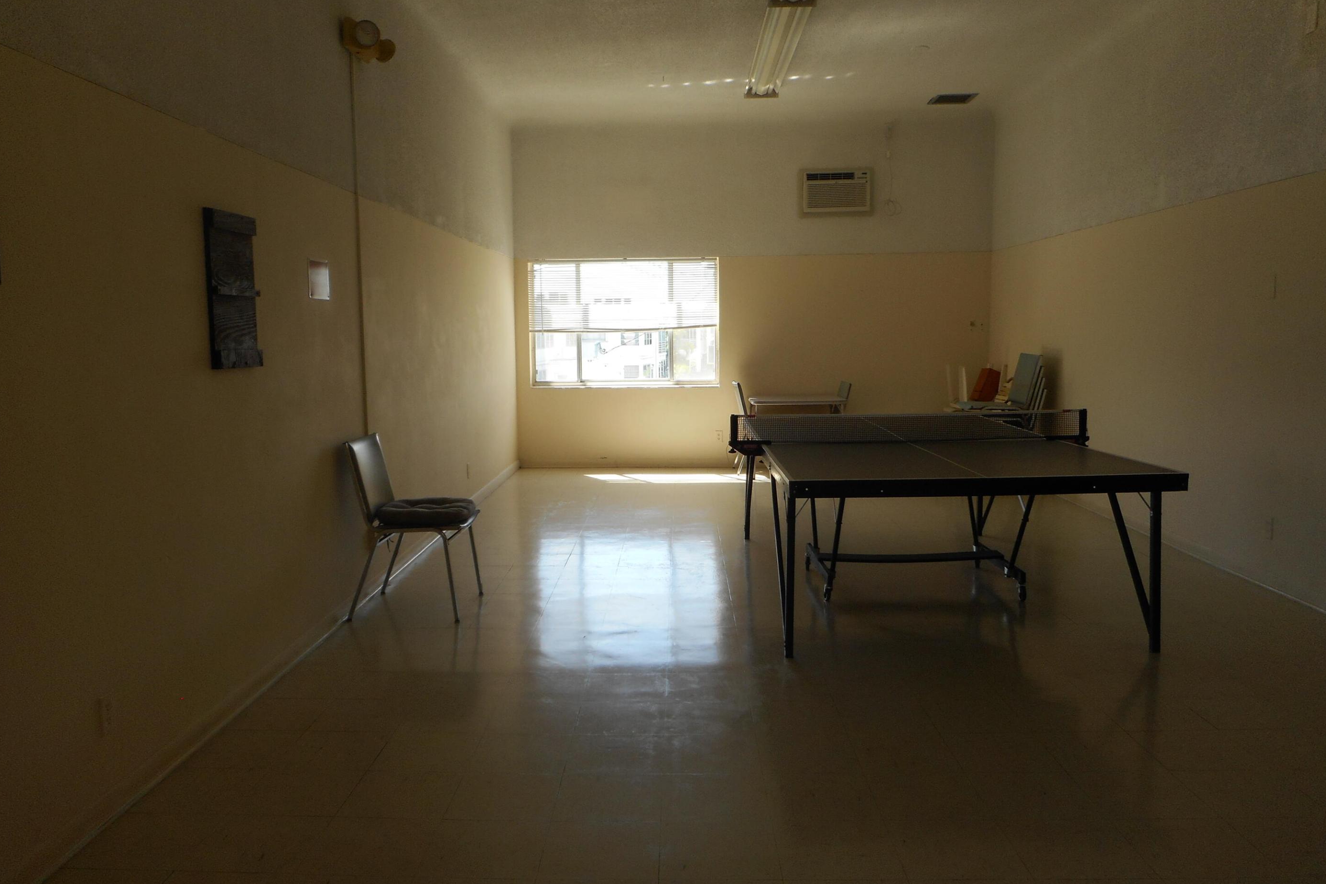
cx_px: 651
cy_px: 451
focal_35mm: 27
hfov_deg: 67.4
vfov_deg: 47.9
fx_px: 994
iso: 80
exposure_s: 1/100
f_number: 3.7
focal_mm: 4.5
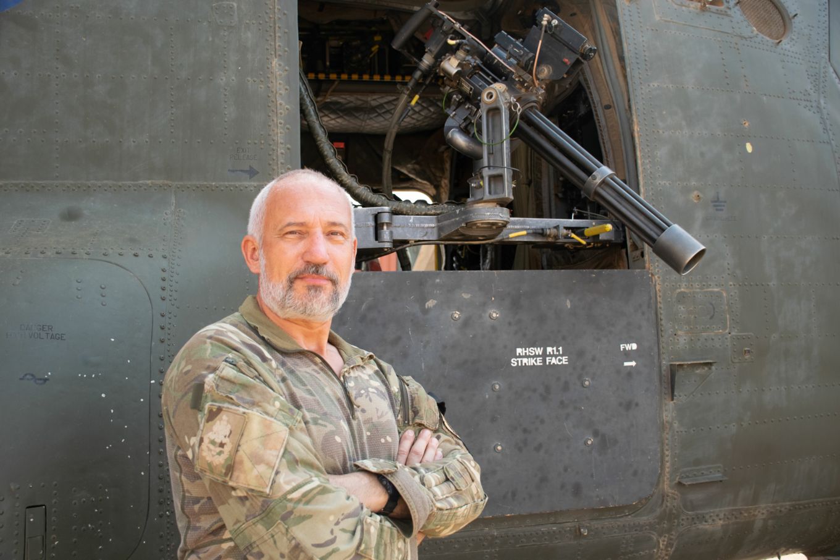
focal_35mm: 36
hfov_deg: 53.1
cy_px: 280
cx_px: 420
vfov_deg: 36.9
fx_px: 840
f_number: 3.8
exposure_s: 1/500
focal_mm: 24
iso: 400
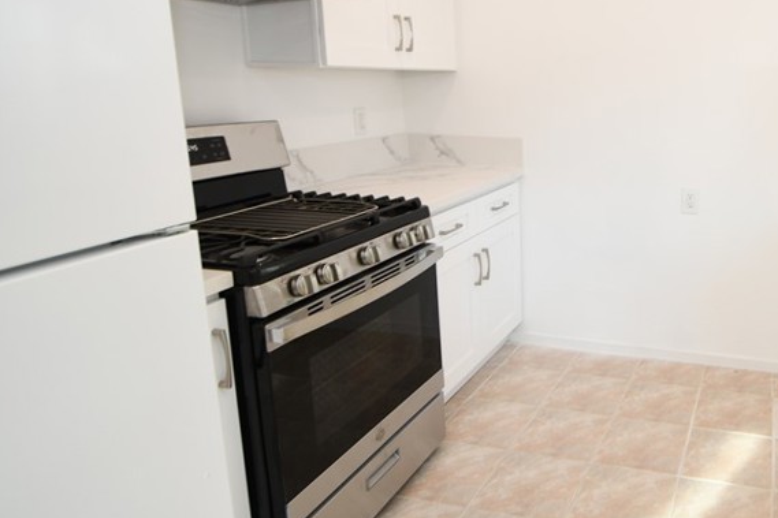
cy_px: 202
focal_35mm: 27
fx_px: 583
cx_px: 645
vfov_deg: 47.6
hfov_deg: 60.7
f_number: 4
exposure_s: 1/60
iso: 125
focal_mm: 10
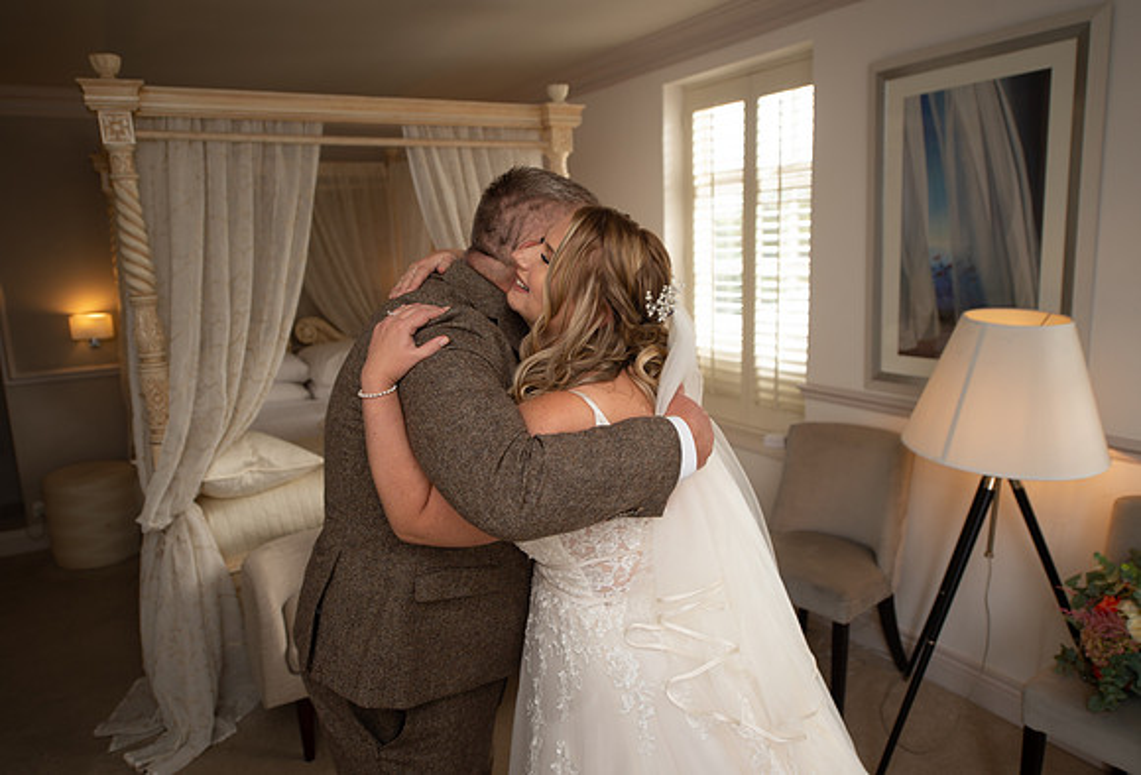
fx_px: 788
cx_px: 550
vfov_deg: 52.4
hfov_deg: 71.8
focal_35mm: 25
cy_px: 381
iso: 160
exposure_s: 1/100
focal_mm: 24
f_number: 2.8
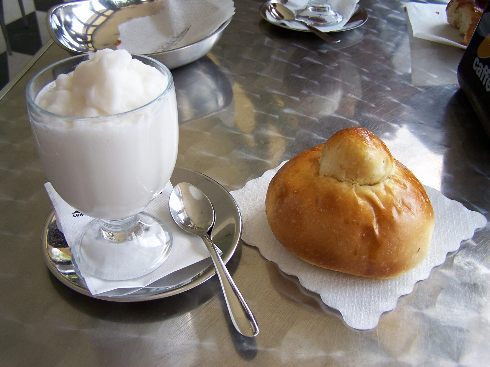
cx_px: 245
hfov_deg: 49.0
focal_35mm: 38
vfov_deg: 37.7
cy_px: 184
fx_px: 538
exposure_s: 1/90
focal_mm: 6.3
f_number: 2.8
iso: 80
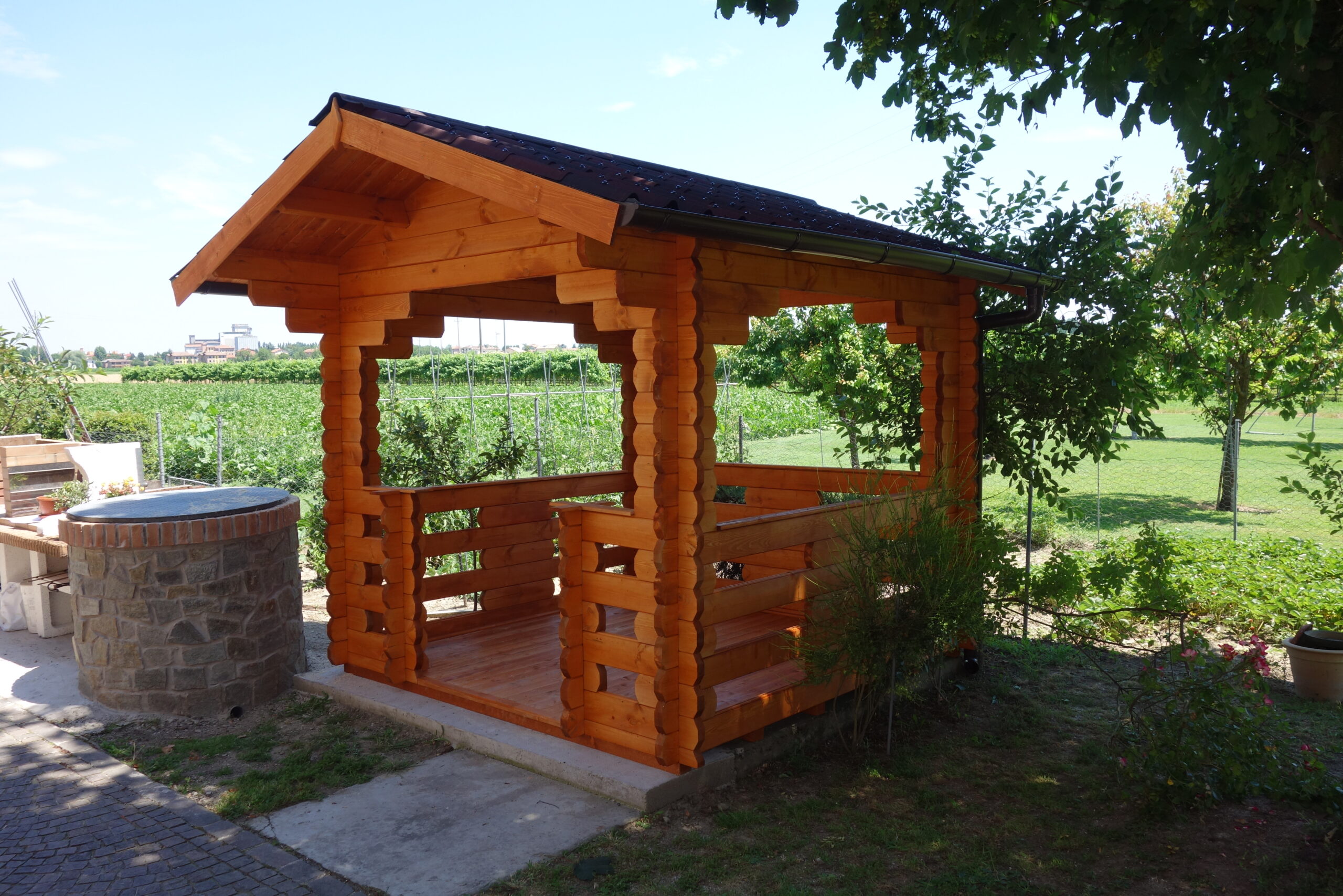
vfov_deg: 46.4
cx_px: 672
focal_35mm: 28
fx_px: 1045
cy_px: 448
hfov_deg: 65.5
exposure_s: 1/160
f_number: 5.6
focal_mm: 10.4
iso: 125
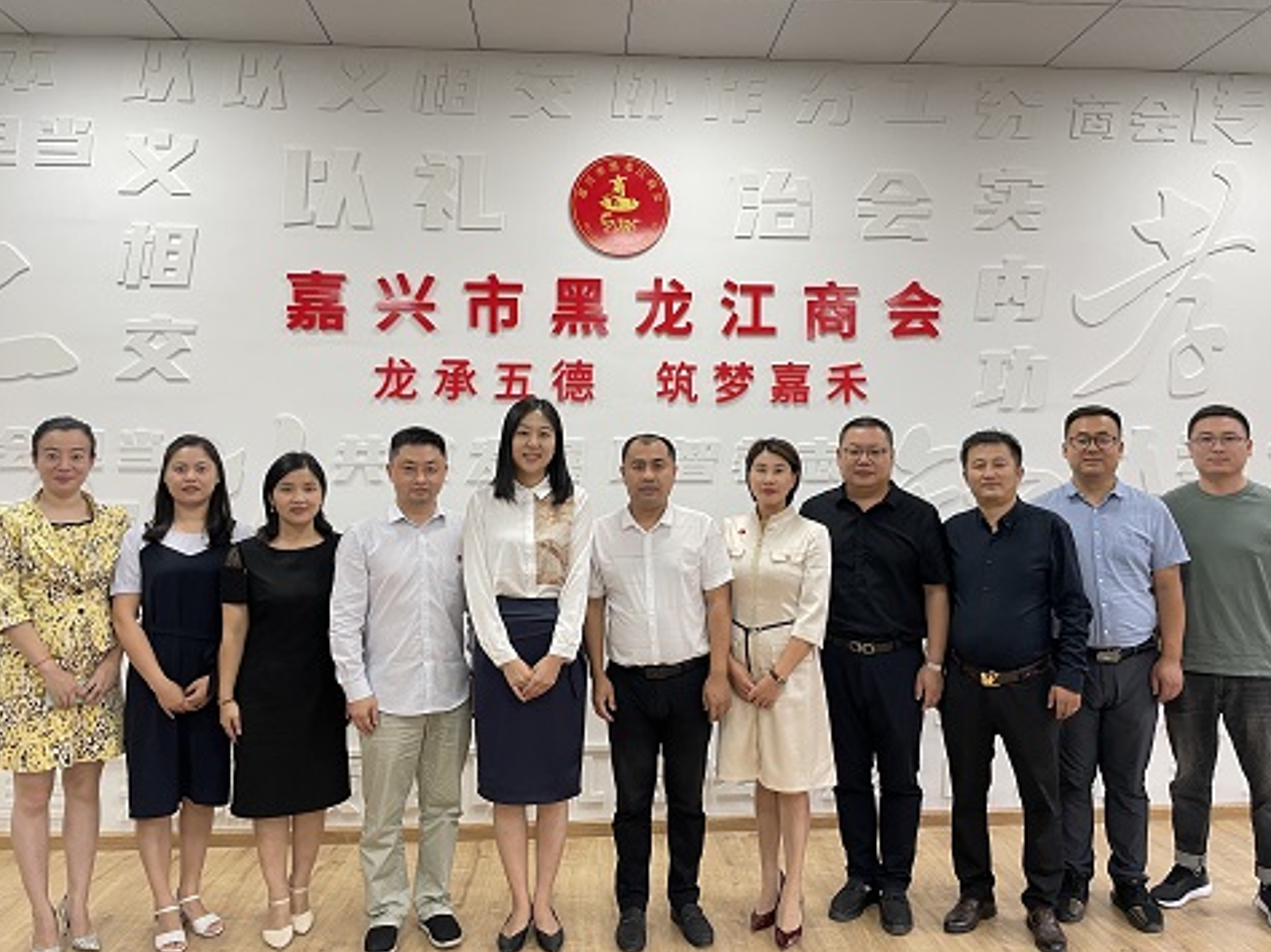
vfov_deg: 51.3
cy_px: 479
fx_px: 991
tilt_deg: +1.2
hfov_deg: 65.3
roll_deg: +0.1
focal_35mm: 27
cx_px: 652
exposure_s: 1/50
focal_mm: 4.2
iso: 100
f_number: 1.6
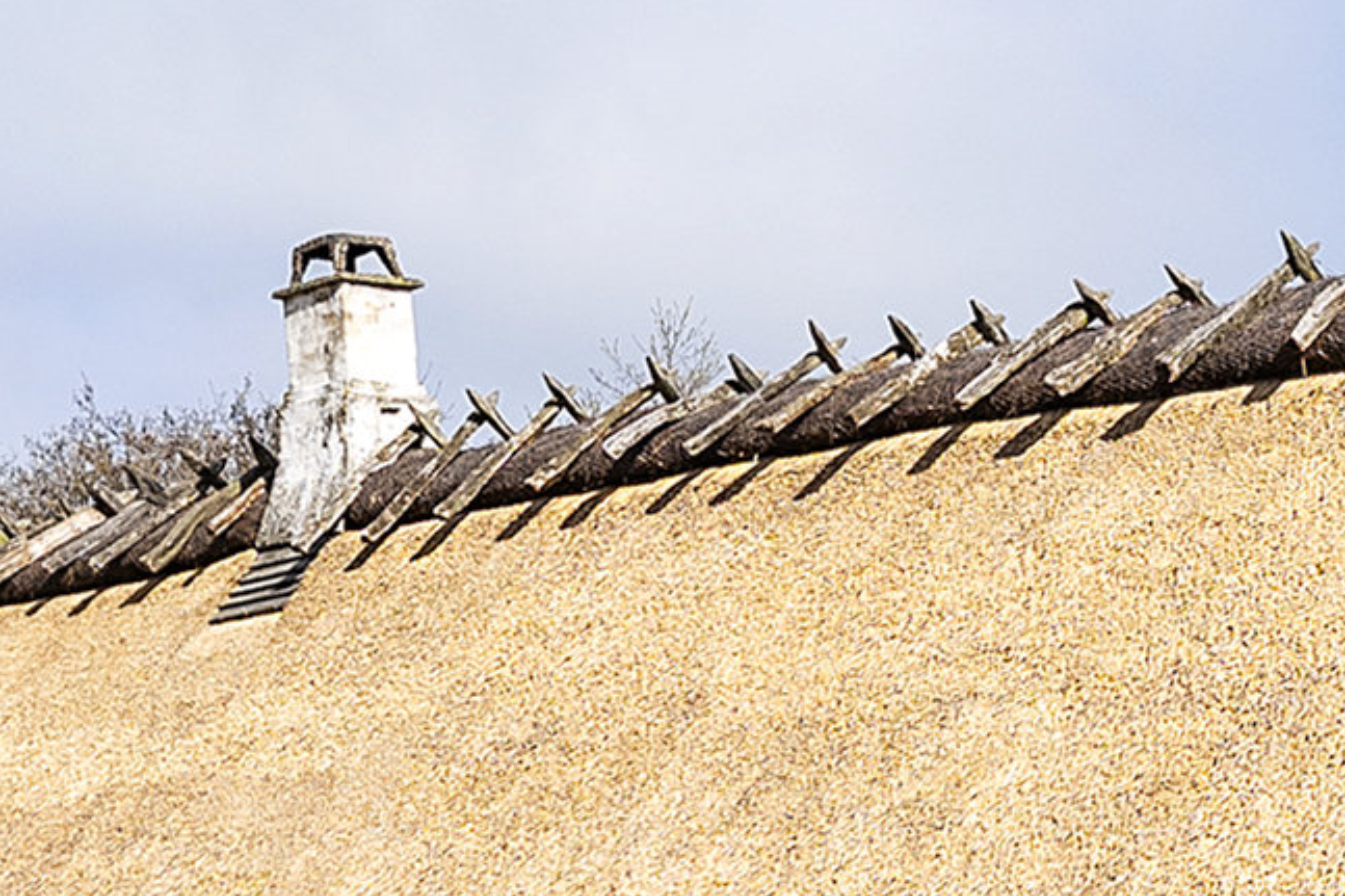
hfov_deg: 20.0
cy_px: 1033
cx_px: 522
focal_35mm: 102
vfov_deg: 13.1
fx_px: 3810
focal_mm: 22
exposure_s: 1/320
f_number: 8
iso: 200
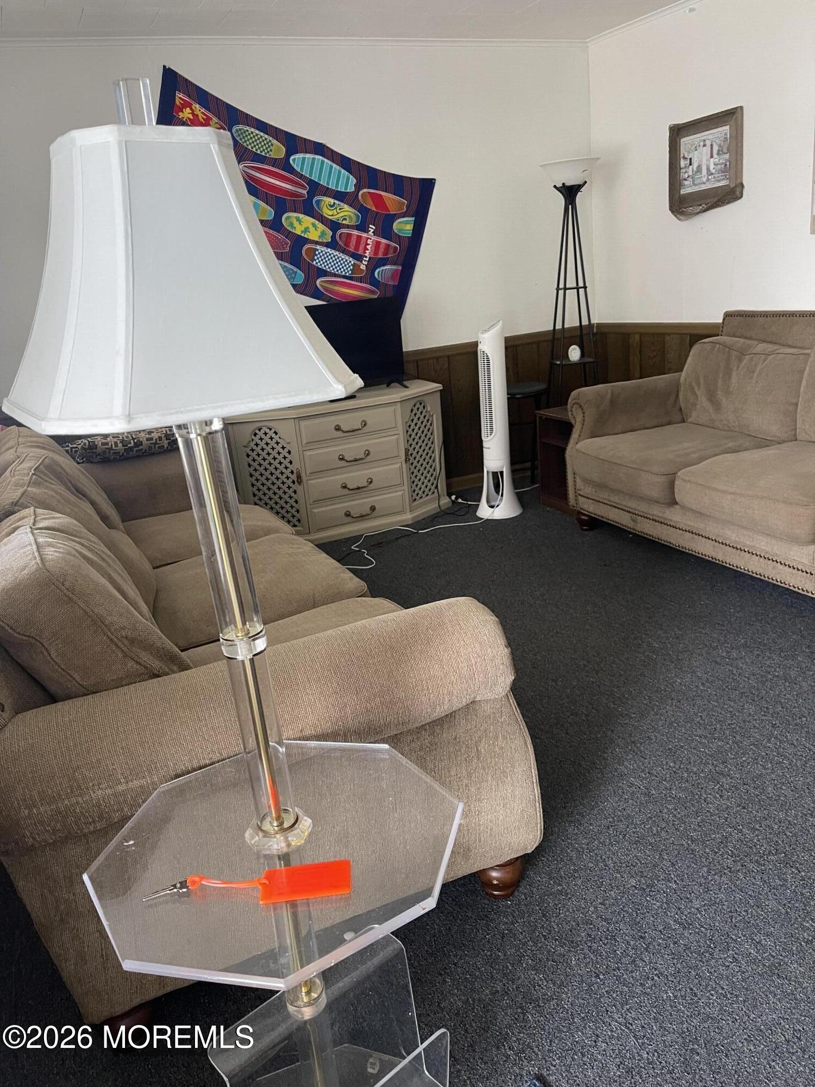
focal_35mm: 25
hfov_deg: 54.9
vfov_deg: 69.4
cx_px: 408
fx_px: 785
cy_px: 544
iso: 320
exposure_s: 1/60
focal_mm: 5.1
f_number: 1.6
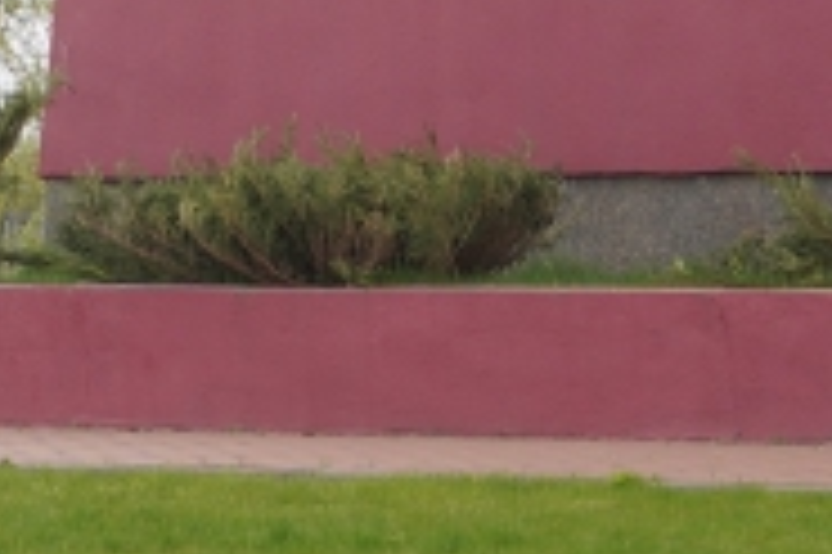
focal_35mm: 267
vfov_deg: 4.9
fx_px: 6165
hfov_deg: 7.6
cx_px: -400
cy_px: -1169
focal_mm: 38
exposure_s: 1/250
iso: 125
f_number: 4
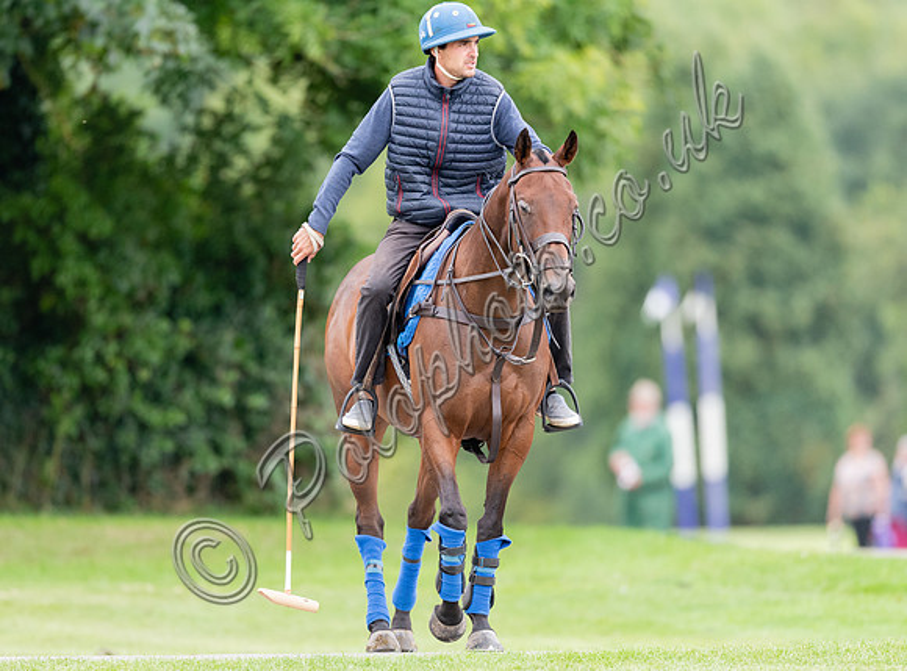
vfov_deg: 2.4
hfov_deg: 3.3
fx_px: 15810
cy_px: 380
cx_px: 414
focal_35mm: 606
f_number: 4
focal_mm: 500
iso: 1250
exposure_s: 1/800
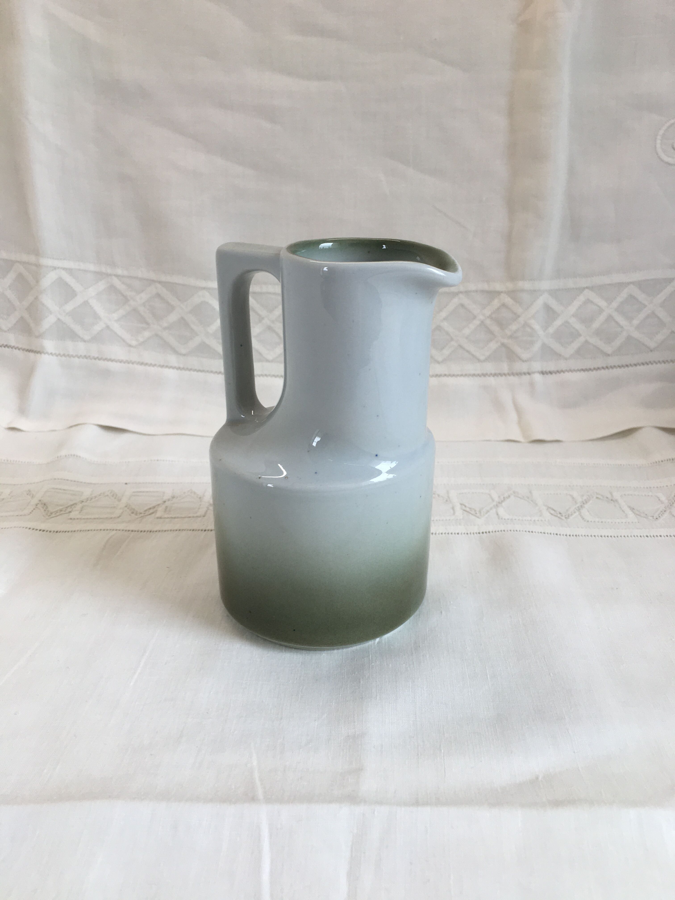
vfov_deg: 61.7
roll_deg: +0.3
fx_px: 754
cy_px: 450
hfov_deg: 48.2
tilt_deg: -22.3
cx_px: 338
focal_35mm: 29
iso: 32
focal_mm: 4.15
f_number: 2.2
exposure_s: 1/100
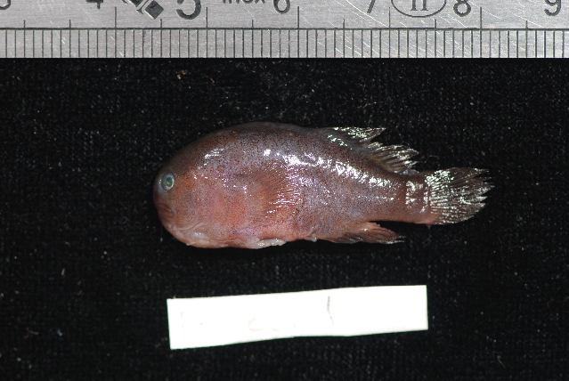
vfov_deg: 8.7
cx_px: 284
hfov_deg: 13.0
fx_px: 2493
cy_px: 190
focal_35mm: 158
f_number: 7.1
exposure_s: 1/60
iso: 100
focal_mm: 105
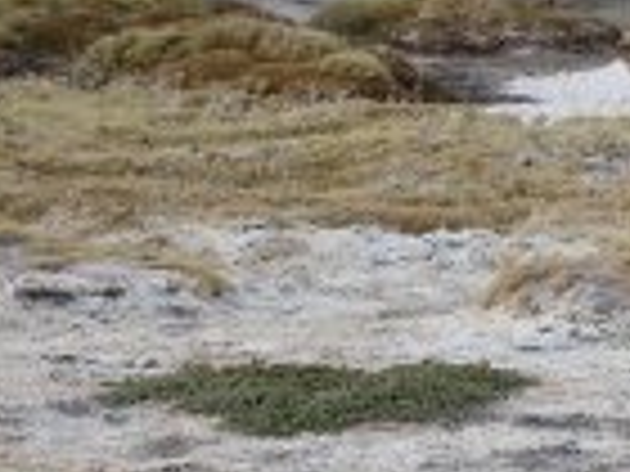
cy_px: 187
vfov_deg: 4.9
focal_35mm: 305
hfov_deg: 6.3
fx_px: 5551
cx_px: 1364
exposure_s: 1/200
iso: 80
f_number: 5
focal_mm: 12.01
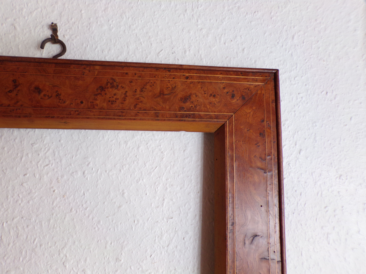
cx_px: 183
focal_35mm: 24
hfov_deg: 71.6
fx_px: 254
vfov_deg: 56.8
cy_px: 137
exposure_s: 1/34
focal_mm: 4.3
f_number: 3
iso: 114
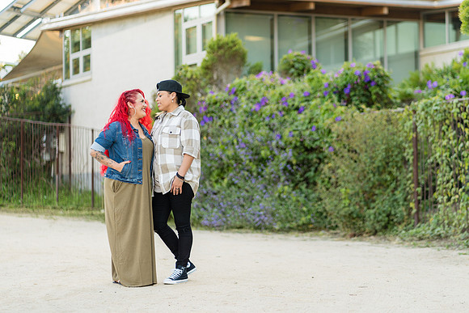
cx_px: 276
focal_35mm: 100
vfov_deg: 13.7
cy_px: 129
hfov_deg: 20.3
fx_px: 1305
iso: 250
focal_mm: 85
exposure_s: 1/500
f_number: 1.8
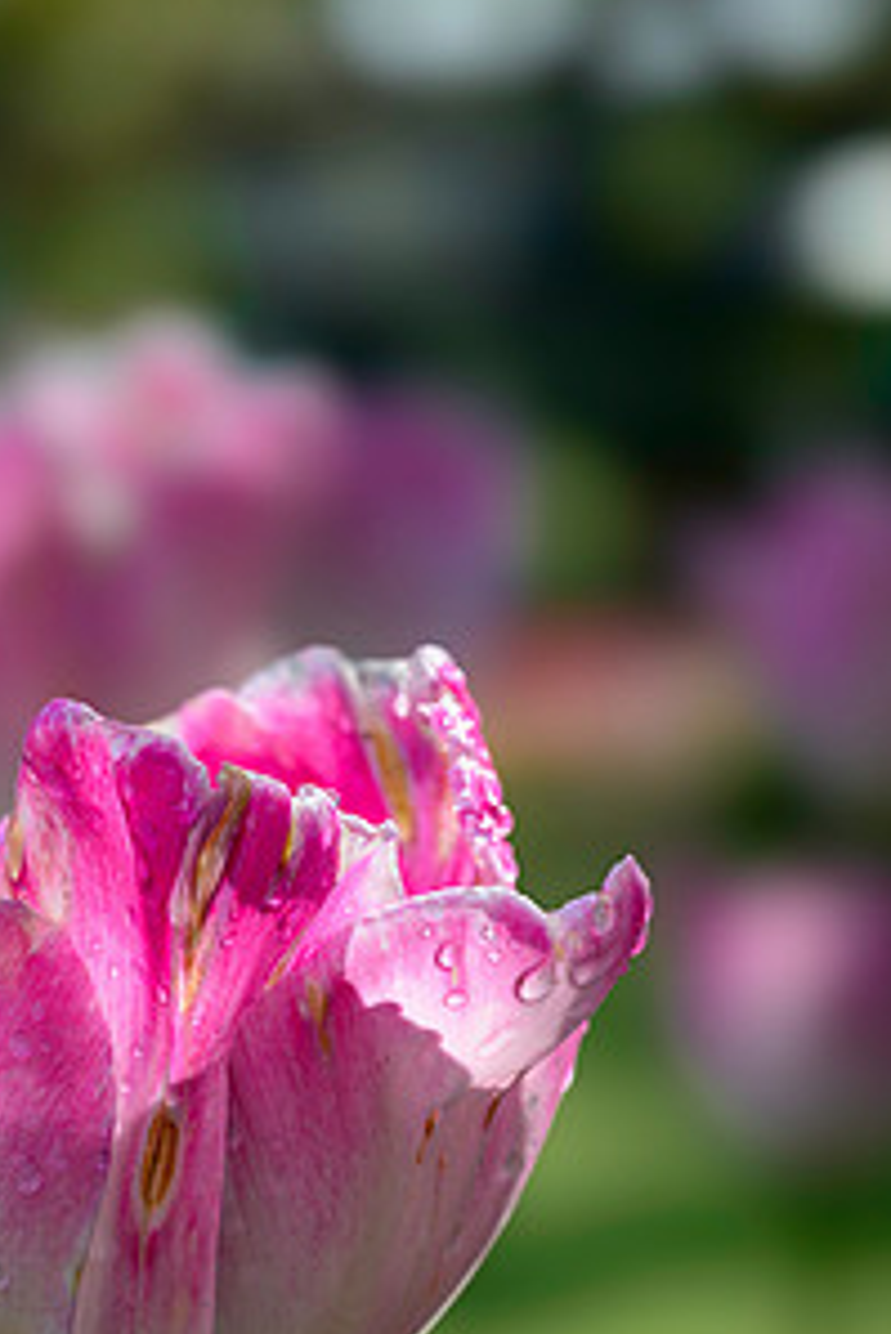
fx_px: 6711
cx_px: 287
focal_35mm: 181
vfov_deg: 11.3
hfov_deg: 7.6
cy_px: 810
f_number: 8
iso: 160
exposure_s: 1/640
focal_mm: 120
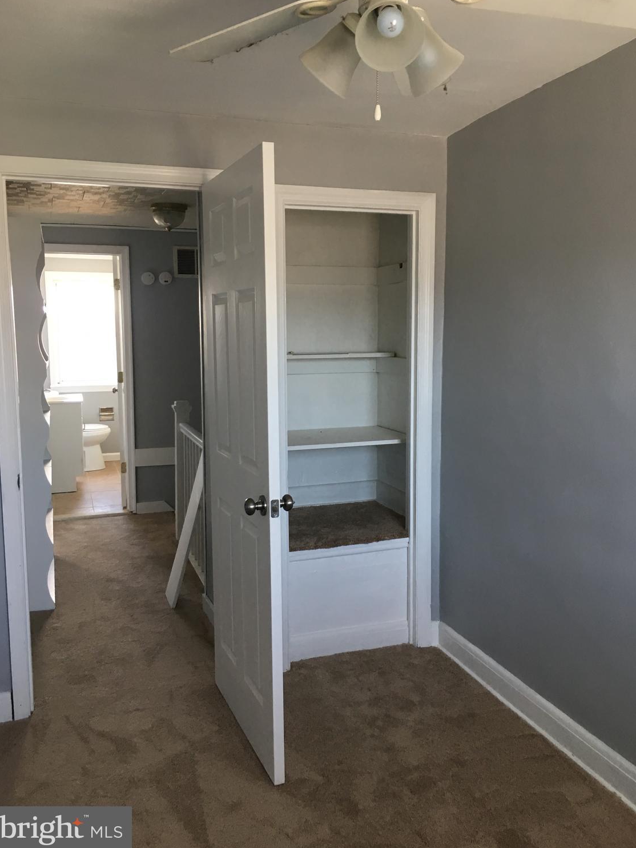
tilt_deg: -6.1
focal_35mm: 30
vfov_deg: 60.0
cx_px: 318
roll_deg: +1.1
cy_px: 415
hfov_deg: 46.8
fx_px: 735
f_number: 2.2
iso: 100
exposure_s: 1/33
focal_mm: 4.15
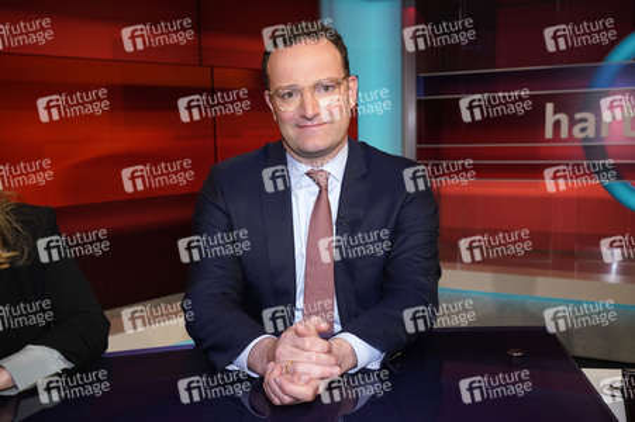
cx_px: 318
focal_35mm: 33
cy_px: 211
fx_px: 582
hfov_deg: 57.3
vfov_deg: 39.9
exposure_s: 1/125
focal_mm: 33
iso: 1600
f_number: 5.6
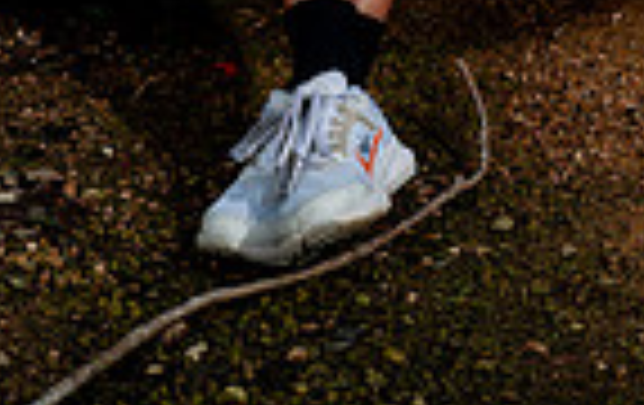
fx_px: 2814
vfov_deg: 7.8
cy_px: -490
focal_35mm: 160
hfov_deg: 13.0
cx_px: 432
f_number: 7.1
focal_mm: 50
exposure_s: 1/200
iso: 200
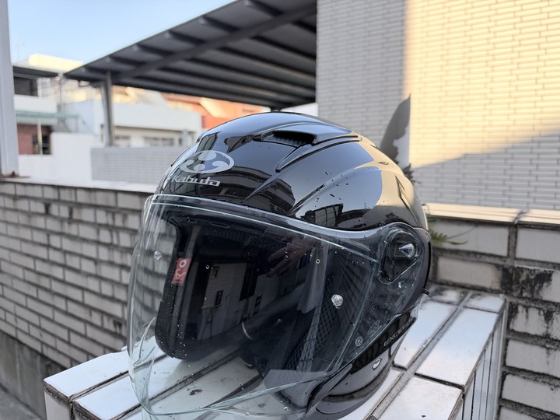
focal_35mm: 24
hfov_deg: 71.6
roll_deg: -0.4
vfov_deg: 56.8
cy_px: 210
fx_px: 388
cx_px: 280
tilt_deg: -6.4
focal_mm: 6.93
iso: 80
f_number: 1.8
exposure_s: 1/517
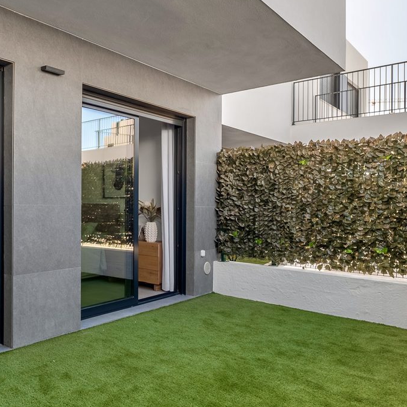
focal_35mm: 30
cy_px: 196
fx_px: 399
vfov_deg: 54.0
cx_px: 73
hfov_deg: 50.3
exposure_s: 1/1250
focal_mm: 15
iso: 100
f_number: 9
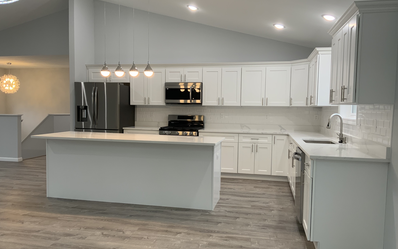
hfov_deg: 61.2
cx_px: 198
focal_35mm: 31
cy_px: 130
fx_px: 336
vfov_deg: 40.6
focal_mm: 3
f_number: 1.8
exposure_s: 1/60
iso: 40
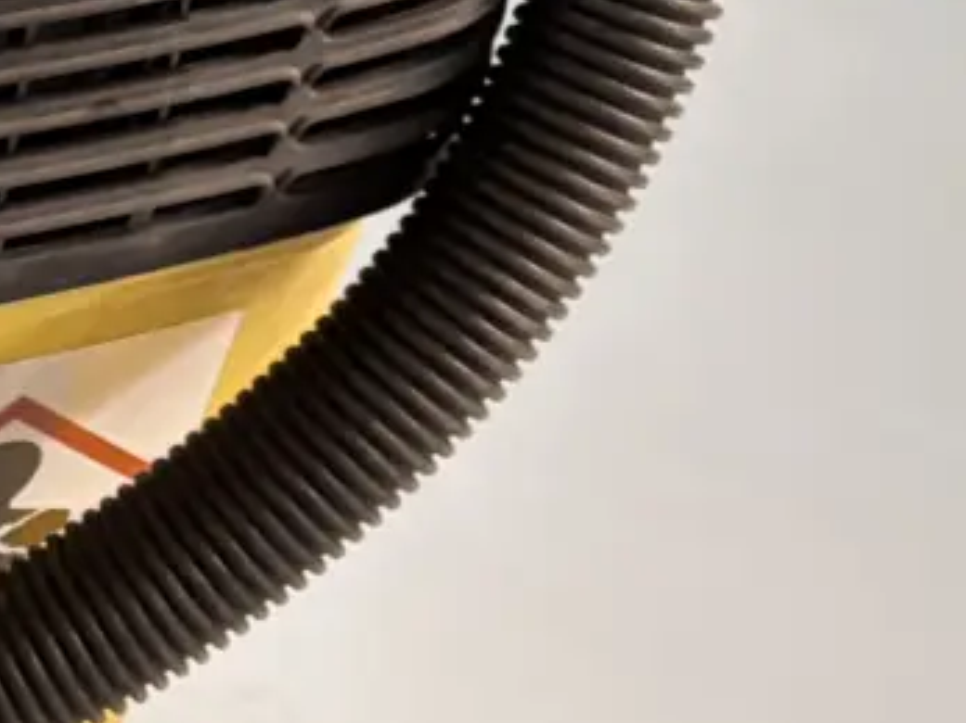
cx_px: -501
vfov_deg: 10.2
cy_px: 8
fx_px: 4017
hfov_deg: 13.0
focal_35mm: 144
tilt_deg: -48.6
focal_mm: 5.96
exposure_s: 1/50
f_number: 1.6
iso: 320
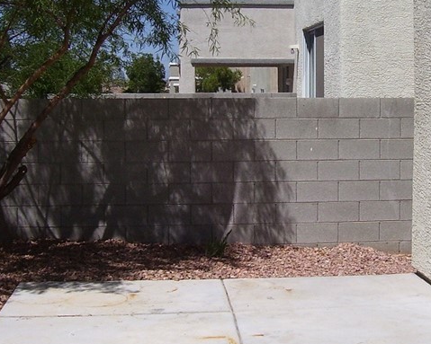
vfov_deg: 21.5
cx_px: 281
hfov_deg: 26.6
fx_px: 905
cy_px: 113
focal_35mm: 71
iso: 80
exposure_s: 1/1000
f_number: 4.8
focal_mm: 5.6
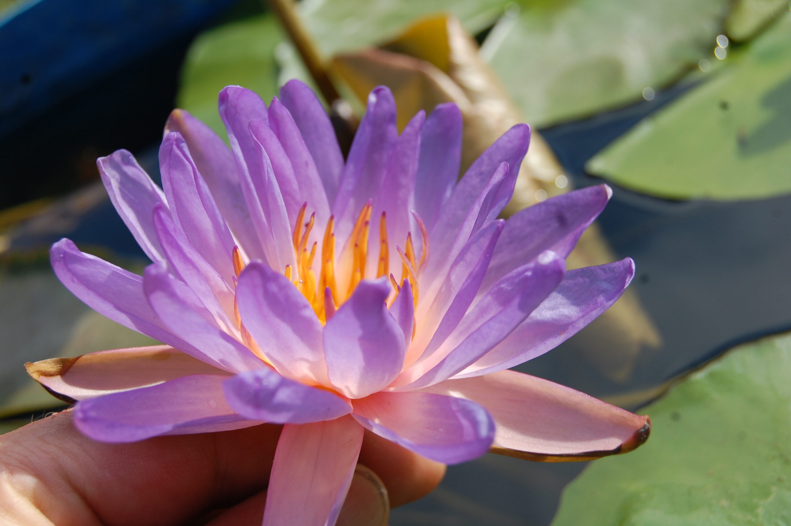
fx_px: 1383
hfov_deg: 31.9
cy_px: 263
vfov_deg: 21.5
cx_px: 396
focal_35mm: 63
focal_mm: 42
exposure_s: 1/250
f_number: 8
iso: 200
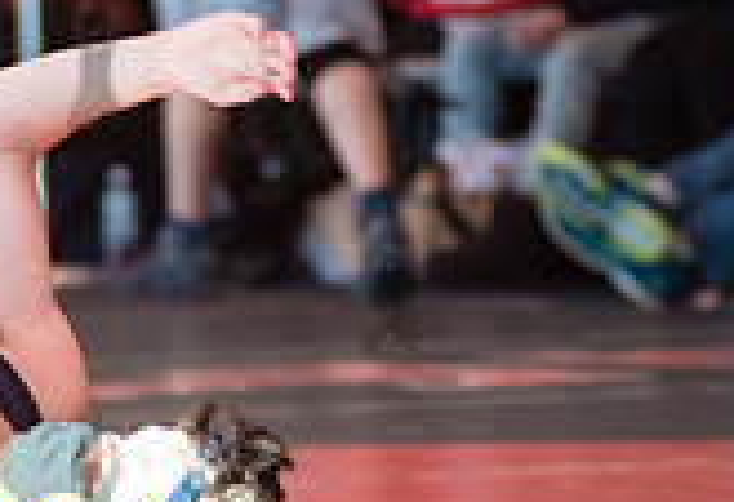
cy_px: 375
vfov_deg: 3.3
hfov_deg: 4.9
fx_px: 8594
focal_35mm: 418
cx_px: -308
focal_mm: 105
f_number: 3.5
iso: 400
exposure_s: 1/400
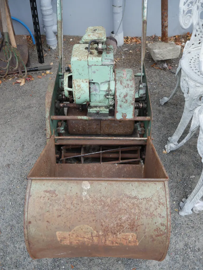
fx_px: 234
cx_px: 102
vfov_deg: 59.9
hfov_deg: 46.8
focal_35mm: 30
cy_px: 135
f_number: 4
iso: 200
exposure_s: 1/125
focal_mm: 15
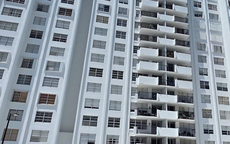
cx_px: 145
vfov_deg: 41.8
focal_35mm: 30
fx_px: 188
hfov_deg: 62.0
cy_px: 70
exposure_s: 1/4518
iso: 40
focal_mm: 2.2
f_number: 1.9
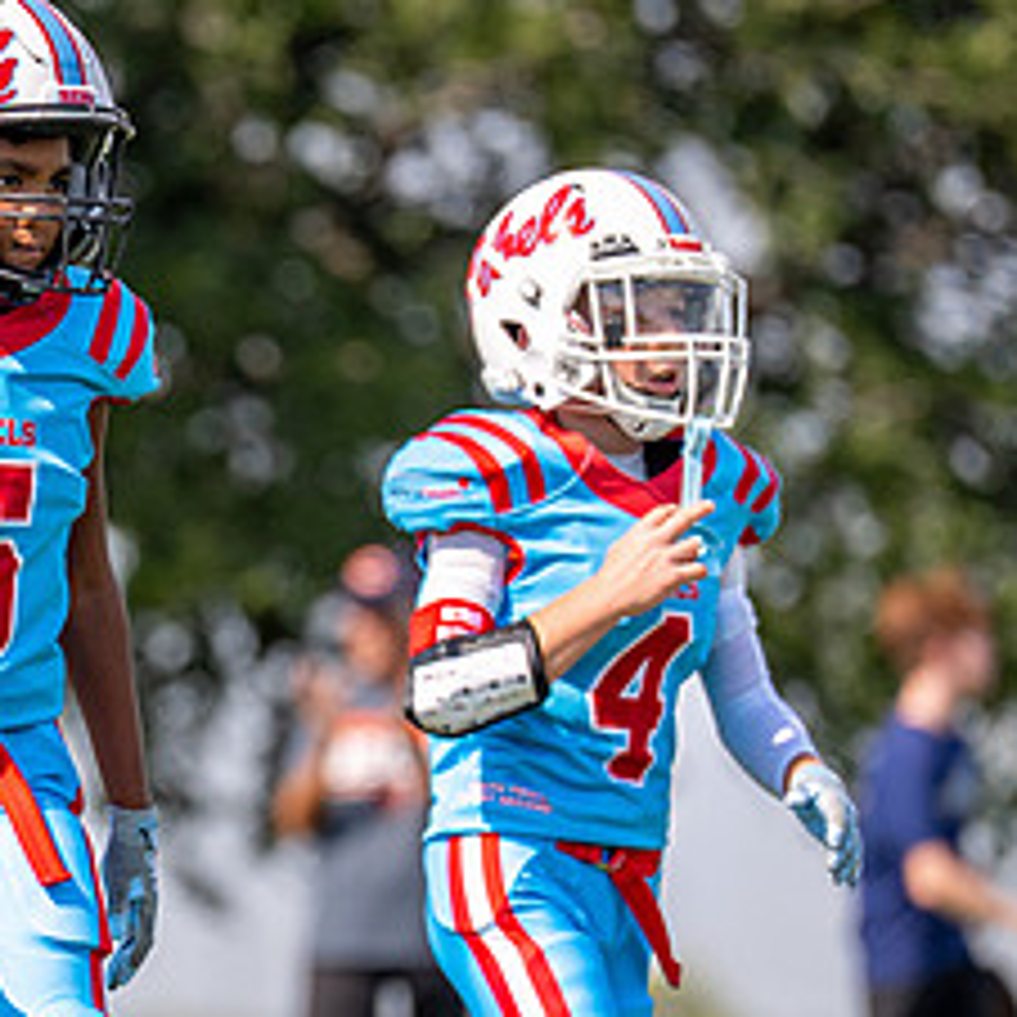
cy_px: 803
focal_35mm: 750
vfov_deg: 2.3
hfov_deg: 2.3
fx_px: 24929
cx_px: 3
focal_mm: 200
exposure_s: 1/3200
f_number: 2.8
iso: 125
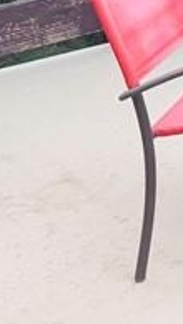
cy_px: -169
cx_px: 802
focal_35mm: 137
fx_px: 1179
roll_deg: +0.9
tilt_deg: -11.8
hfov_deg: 6.5
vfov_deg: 14.5
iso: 80
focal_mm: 6.76
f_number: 1.78
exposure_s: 1/360
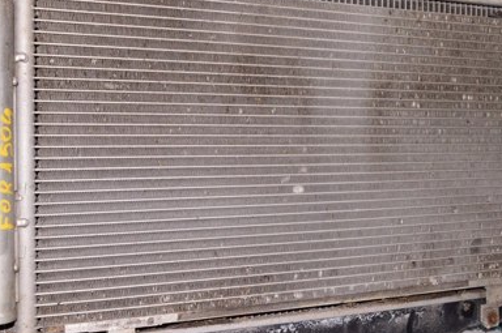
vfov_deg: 26.9
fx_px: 696
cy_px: 166
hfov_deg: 39.4
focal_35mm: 50
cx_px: 193
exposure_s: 1/200
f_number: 8
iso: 1600
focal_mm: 20
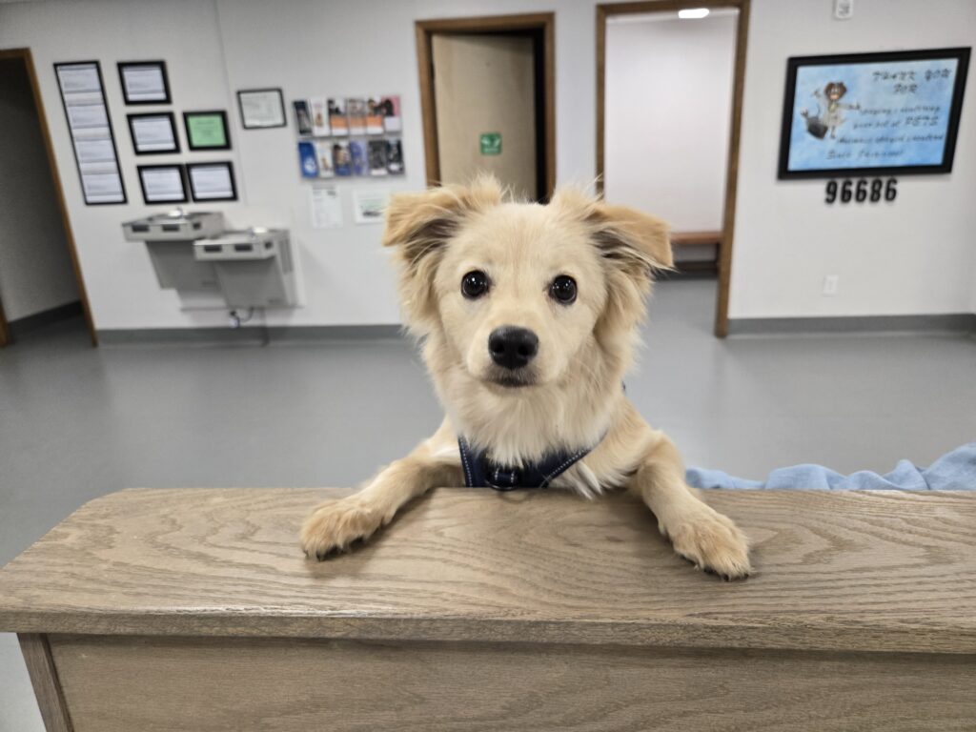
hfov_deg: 73.9
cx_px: 488
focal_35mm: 23
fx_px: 648
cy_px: 366
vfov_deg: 58.9
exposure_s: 1/120
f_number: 1.8
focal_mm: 5.4
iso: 200
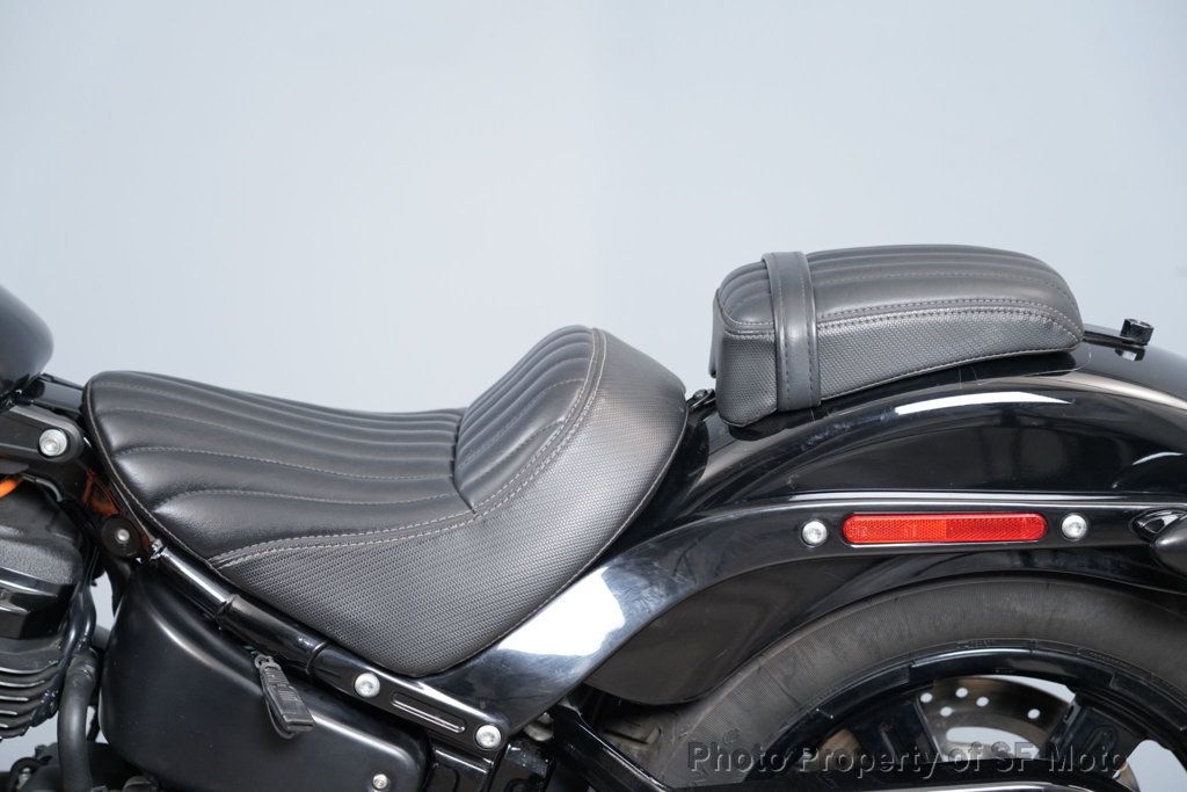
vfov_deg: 19.5
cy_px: 396
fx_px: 2308
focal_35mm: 70
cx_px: 594
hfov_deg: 28.8
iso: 2000
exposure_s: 1/125
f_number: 4
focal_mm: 70
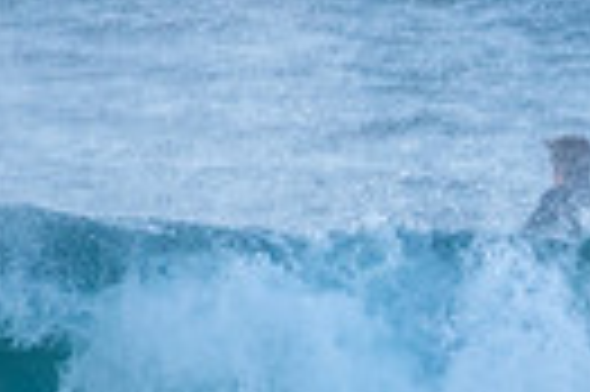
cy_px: 507
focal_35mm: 3330
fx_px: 54507
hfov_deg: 0.6
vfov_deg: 0.4
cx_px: 824
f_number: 5.6
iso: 1000
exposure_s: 1/1250
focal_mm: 500
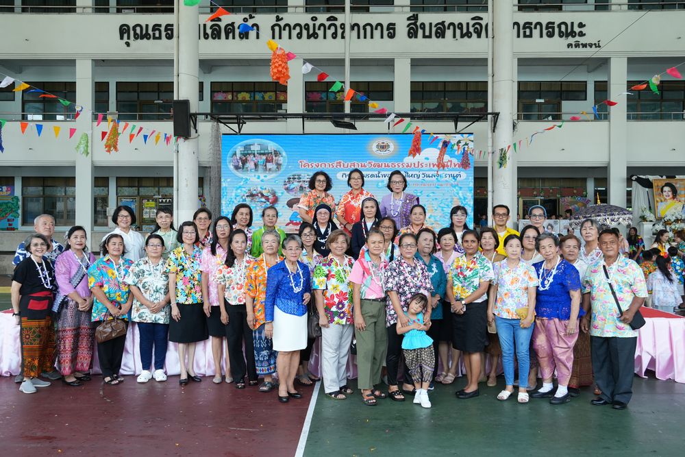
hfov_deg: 57.2
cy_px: 228
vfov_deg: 40.0
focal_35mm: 33
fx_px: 628
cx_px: 342
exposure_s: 1/125
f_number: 5.6
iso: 500
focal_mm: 22
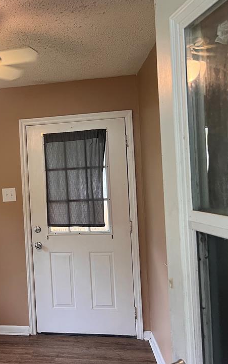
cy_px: 181
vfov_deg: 50.4
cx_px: 1
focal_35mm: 39
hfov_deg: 30.5
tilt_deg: -0.4
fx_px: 388
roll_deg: +2.3
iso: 160
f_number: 1.5
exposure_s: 1/60
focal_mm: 5.7
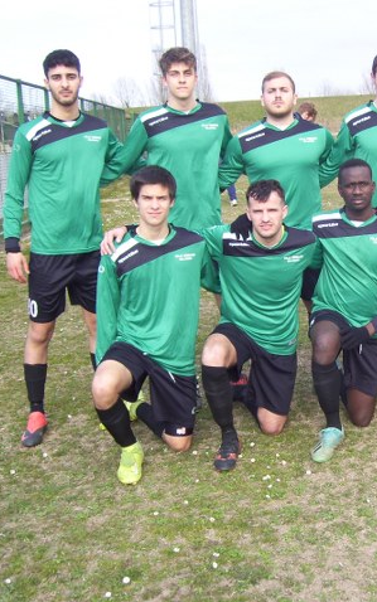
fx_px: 838
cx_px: 318
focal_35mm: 51
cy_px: 301
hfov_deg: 24.8
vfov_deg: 39.6
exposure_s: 1/640
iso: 80
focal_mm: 6
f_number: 2.7
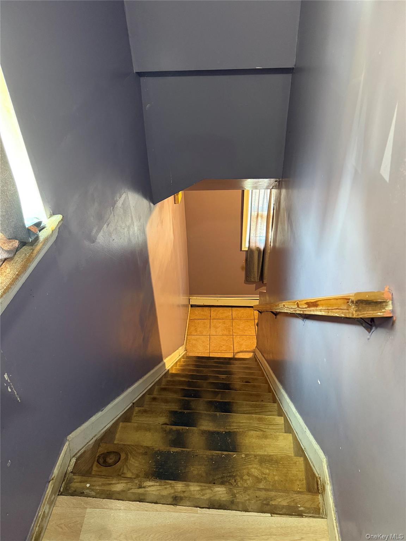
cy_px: 270
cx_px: 203
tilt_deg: -35.1
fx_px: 375
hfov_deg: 56.8
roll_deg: +1.8
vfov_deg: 71.6
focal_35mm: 24
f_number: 1.78
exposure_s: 1/40
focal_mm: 6.76
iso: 800
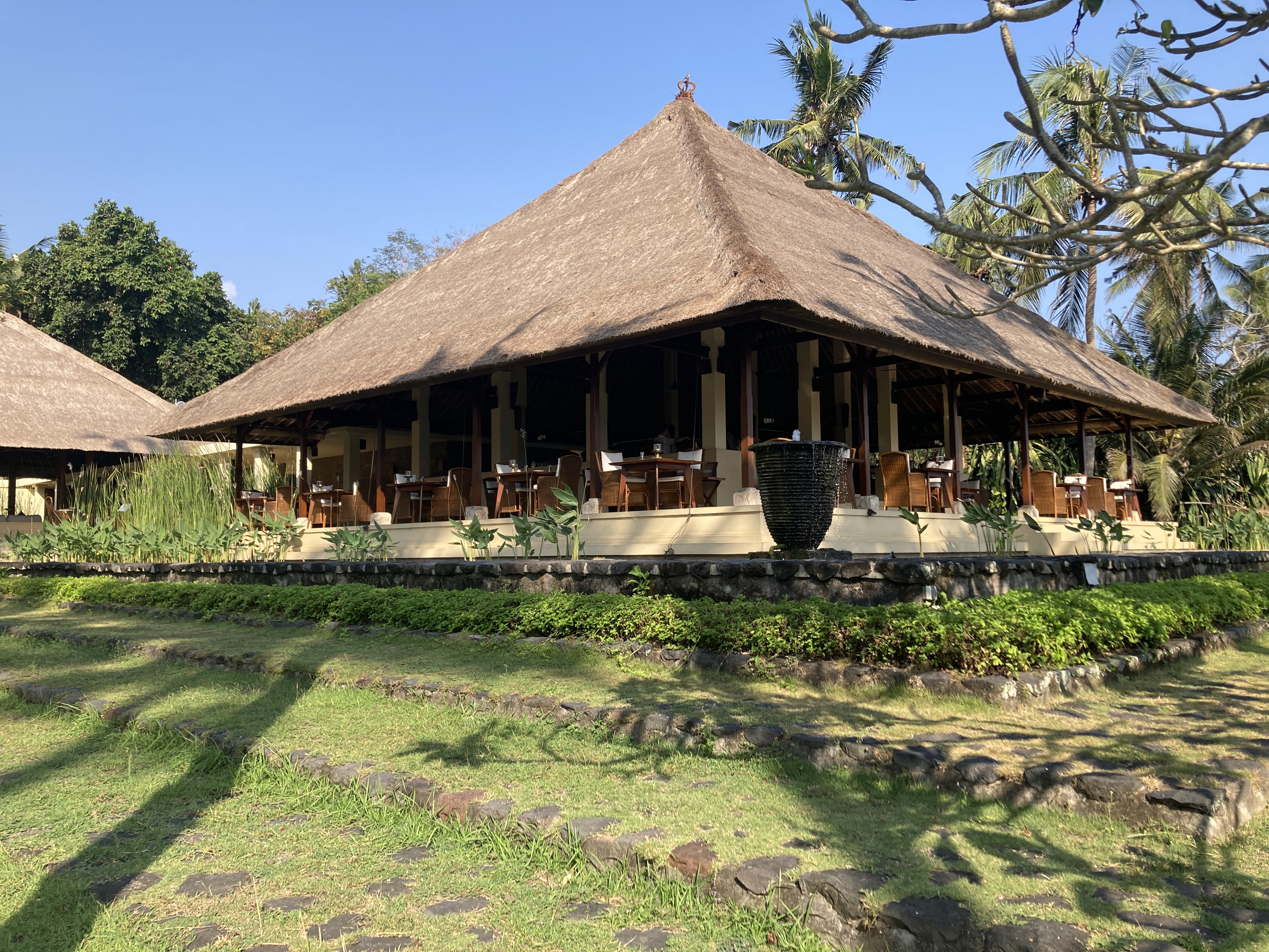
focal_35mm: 28
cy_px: 476
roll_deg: +0.5
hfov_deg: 63.4
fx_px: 1026
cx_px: 634
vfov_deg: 49.7
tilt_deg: +5.2
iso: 20
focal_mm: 3.99
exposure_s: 1/979
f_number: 1.8
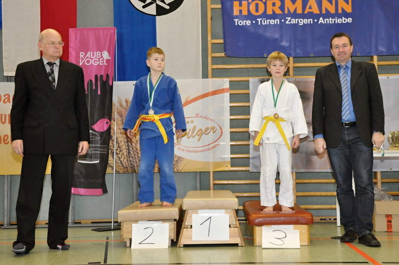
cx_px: 200
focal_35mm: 48
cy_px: 132
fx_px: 531
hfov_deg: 41.2
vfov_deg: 28.0
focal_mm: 32
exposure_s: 1/60
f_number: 7.1
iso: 2000
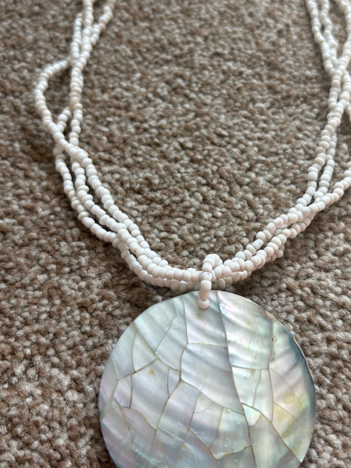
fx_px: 527
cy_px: 219
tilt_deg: -59.8
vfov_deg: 47.8
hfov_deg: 36.6
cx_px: 221
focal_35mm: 39
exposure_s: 1/121
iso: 50
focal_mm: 5.96
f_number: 1.6
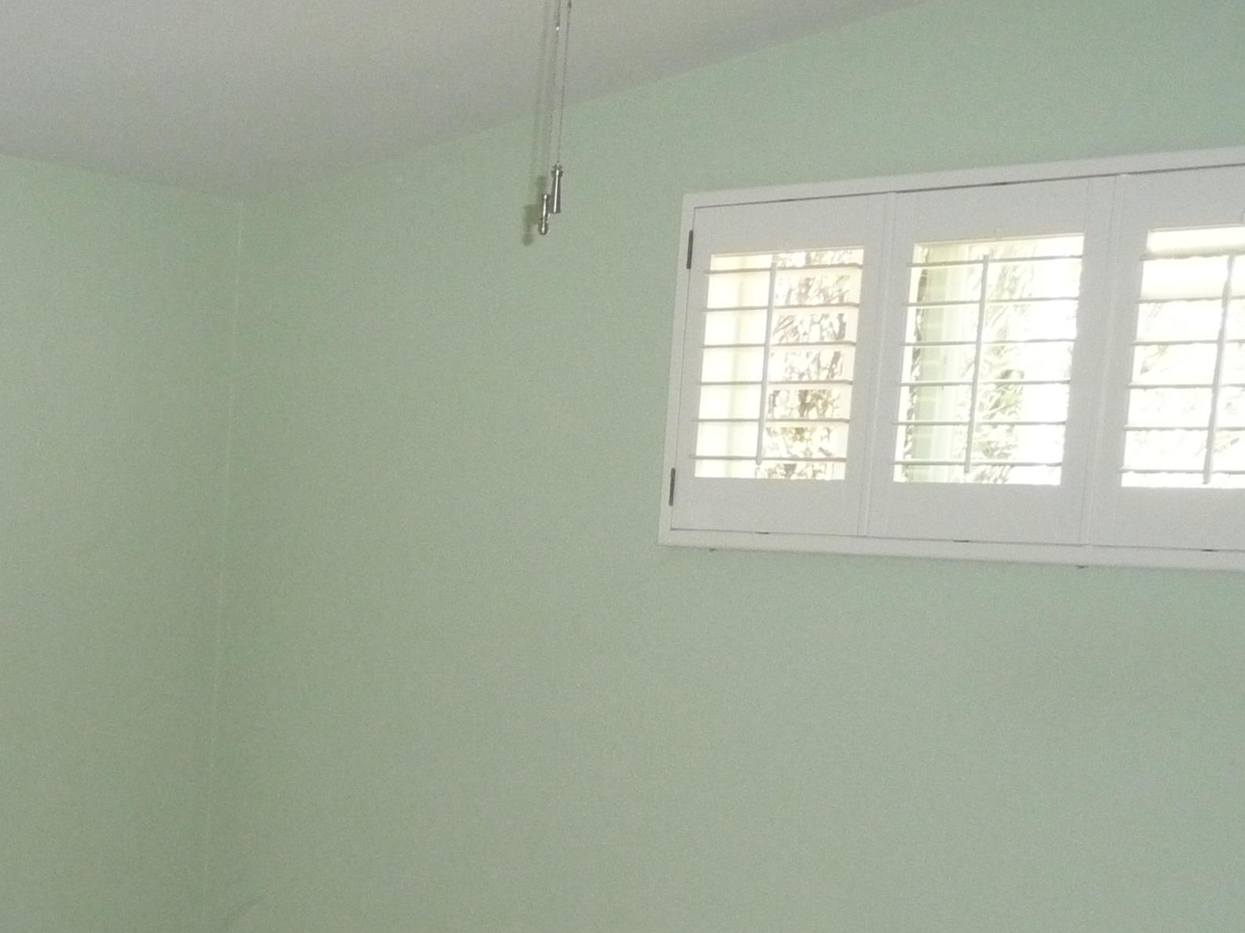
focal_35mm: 64
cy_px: 849
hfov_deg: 29.4
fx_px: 2301
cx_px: 198
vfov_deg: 22.3
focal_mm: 5.6
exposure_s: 1/30
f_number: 3.6
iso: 500
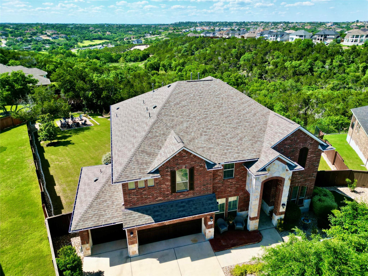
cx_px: 184
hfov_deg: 71.6
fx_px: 255
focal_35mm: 24
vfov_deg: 56.8
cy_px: 138
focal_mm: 6.72
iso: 130
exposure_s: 1/2500
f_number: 1.7
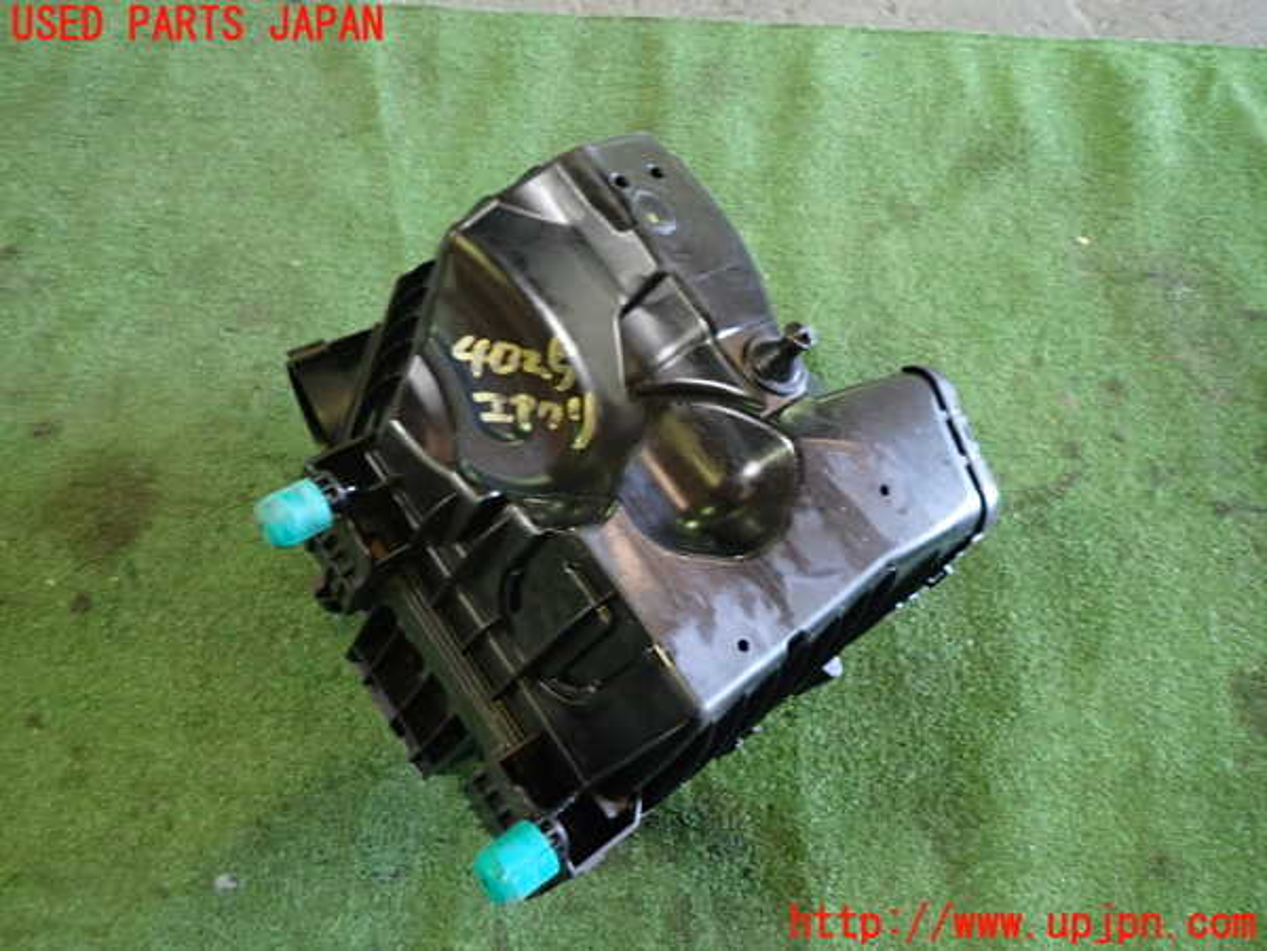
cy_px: 476
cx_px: 634
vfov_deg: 54.9
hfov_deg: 69.4
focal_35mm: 25
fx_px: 915
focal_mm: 4.5
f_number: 2
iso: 400
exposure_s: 1/30
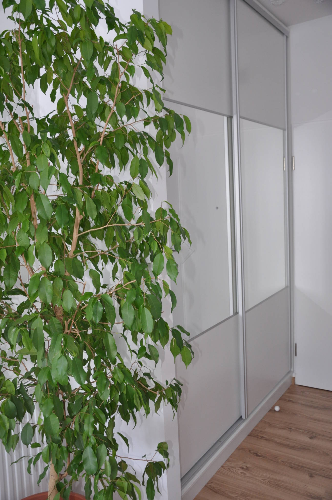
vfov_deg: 57.3
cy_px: 250
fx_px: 458
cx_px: 166
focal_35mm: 33
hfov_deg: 39.9
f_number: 3.8
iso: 800
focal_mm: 22
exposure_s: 1/30
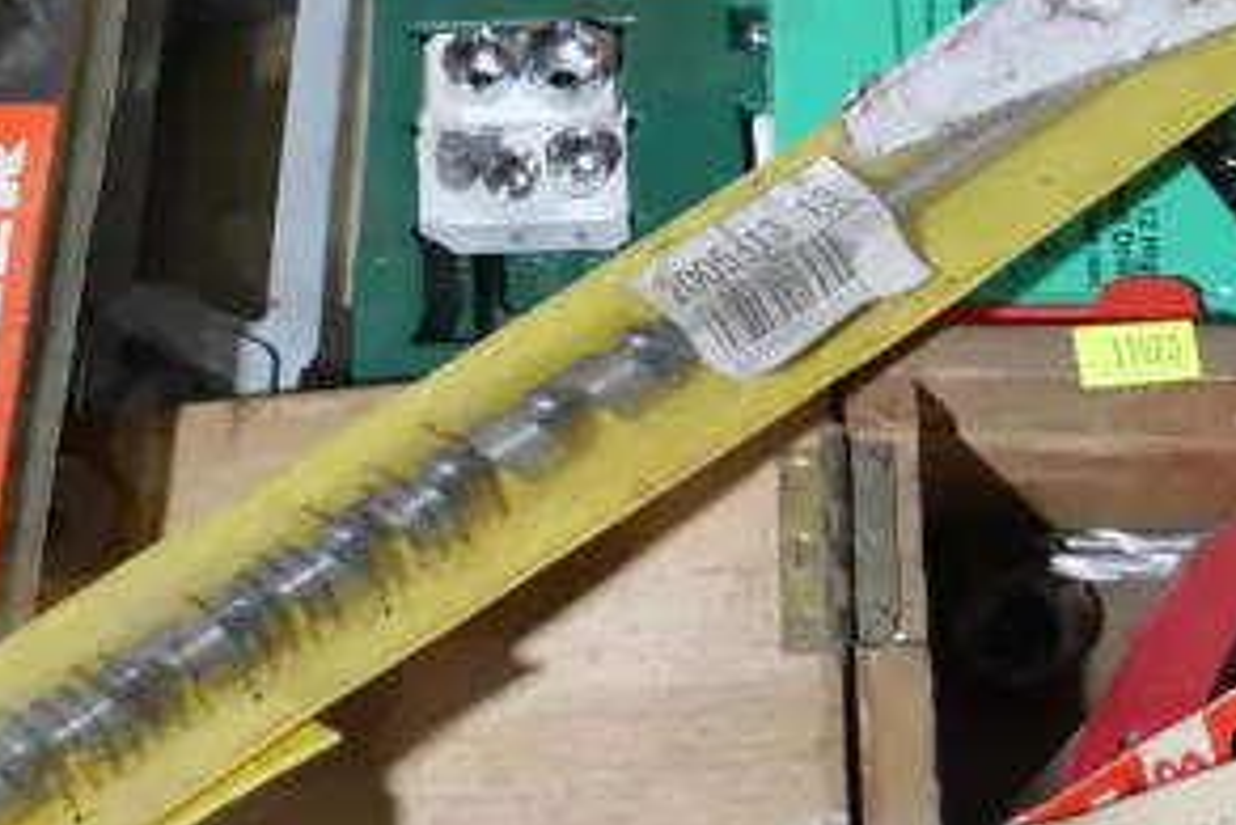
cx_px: 368
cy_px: 226
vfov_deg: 13.4
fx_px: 3504
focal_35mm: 102
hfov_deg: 19.9
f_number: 3.5
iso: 640
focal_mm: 14
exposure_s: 1/60
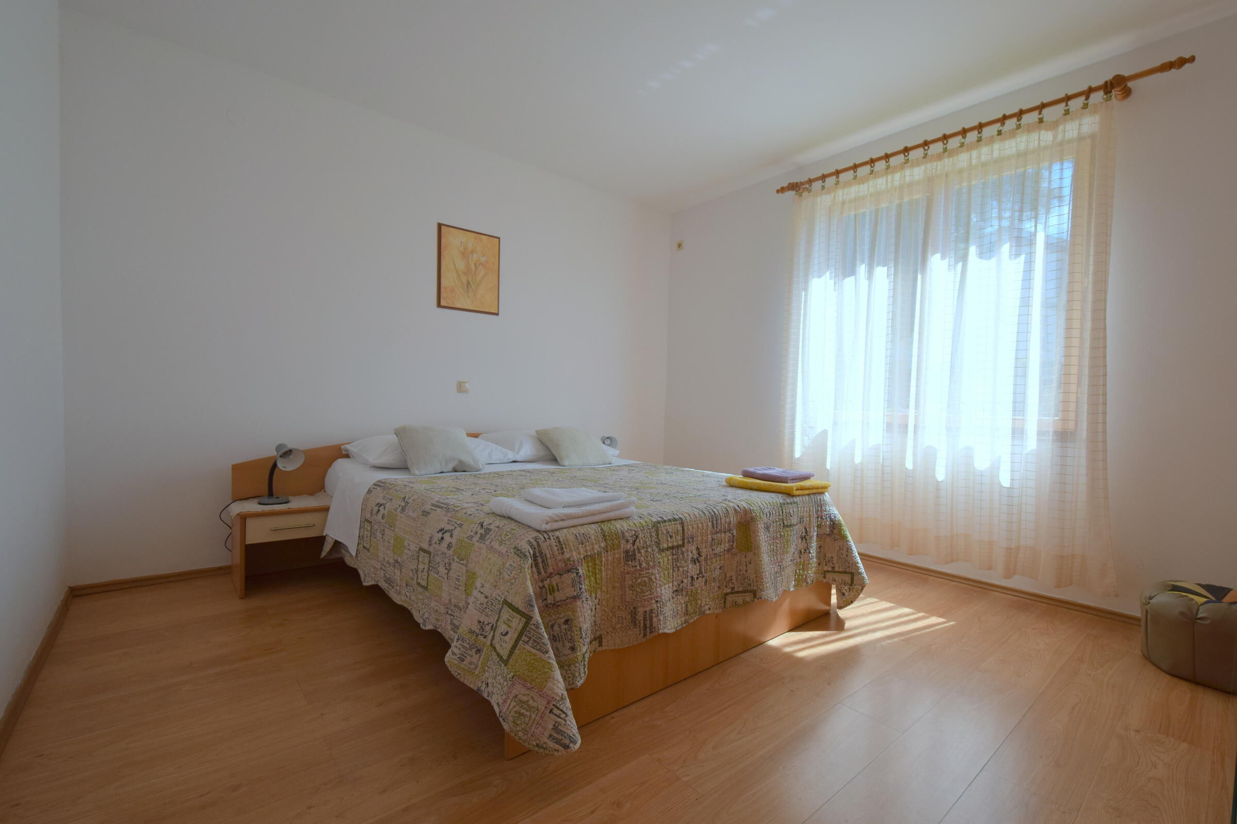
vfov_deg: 77.3
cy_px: 412
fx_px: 515
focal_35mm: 15
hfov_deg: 100.4
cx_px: 618
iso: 320
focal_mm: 10
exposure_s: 1/250
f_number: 8
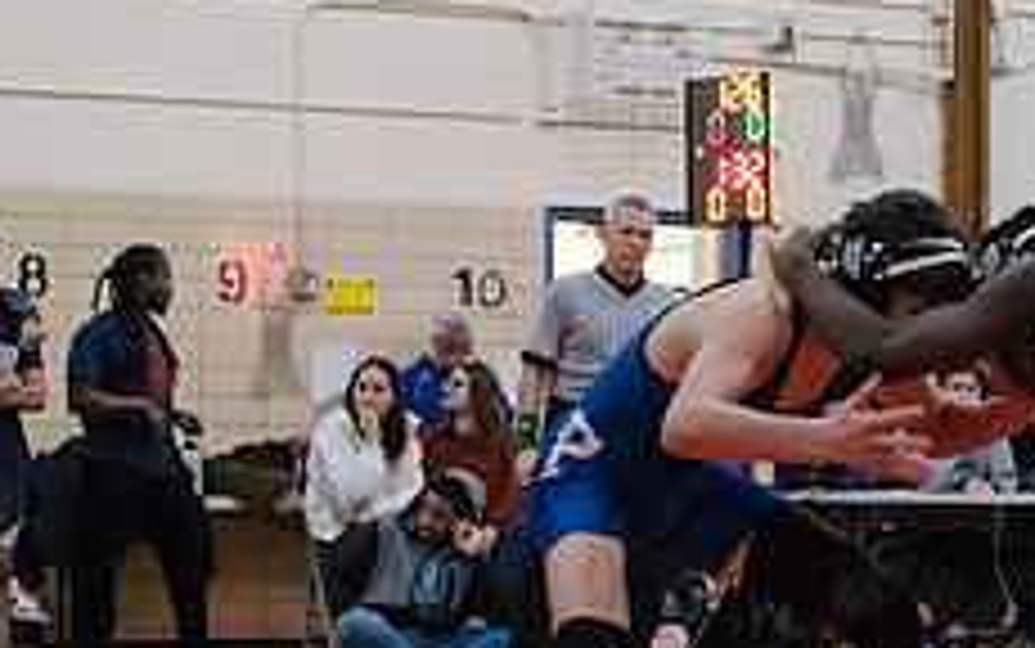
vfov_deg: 11.6
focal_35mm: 113
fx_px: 3189
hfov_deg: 18.2
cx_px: 855
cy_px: 538
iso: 8000
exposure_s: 1/400
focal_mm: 44
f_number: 3.2
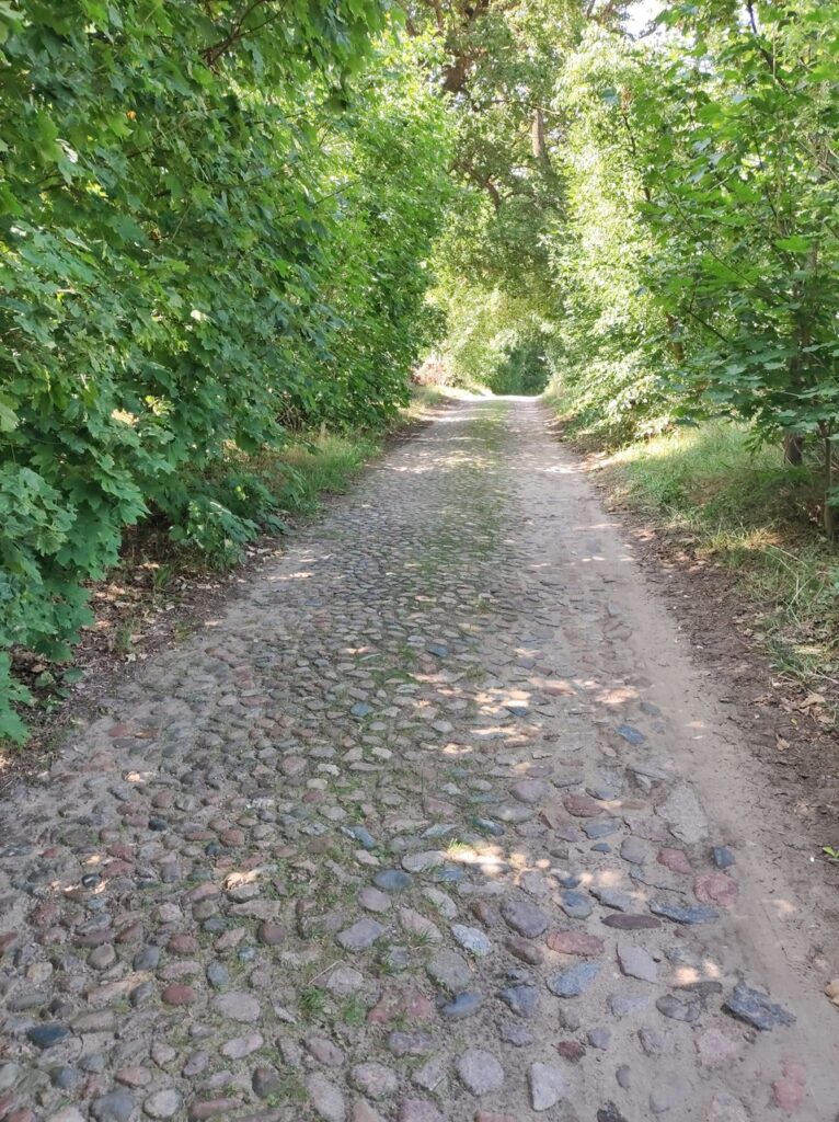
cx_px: 420
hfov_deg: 54.8
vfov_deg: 69.4
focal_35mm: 25
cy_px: 561
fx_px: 809
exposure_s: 1/100
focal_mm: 4.7
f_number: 1.79
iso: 103
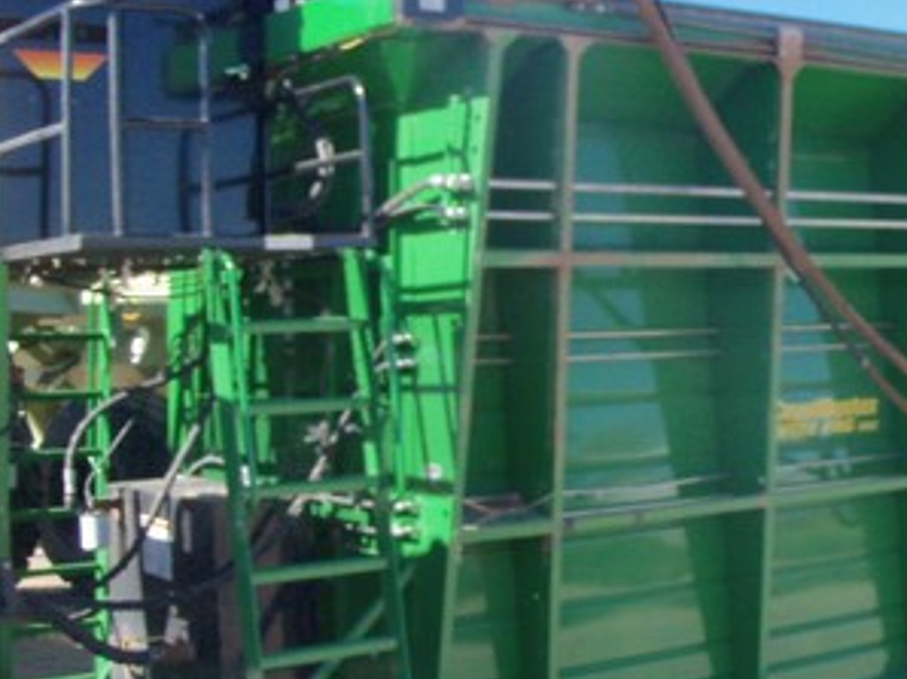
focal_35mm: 64
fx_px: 1676
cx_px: 709
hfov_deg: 29.7
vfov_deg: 22.9
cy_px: 350
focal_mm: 6.3
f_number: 3
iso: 160
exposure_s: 1/500
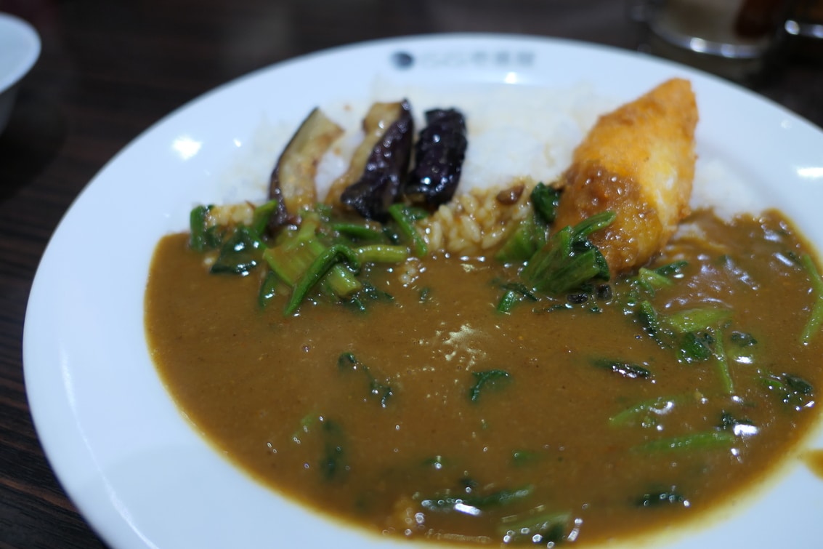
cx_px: 412
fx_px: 549
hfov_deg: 73.8
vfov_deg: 53.1
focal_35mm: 24
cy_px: 274
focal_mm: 8.8
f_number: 1.4
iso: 125
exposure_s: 1/100
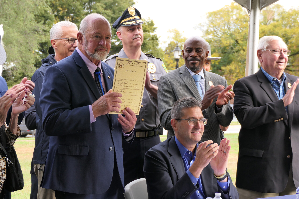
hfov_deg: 23.4
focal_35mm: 87
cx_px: 150
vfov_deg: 15.7
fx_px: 723
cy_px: 100
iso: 125
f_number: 4
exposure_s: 1/125
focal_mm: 31.9
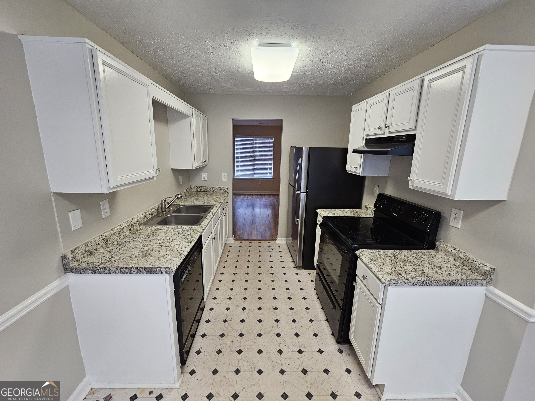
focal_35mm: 13
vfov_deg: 89.9
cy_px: 200
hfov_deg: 106.2
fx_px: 201
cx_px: 268
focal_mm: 2.2
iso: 250
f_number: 2.2
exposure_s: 1/60
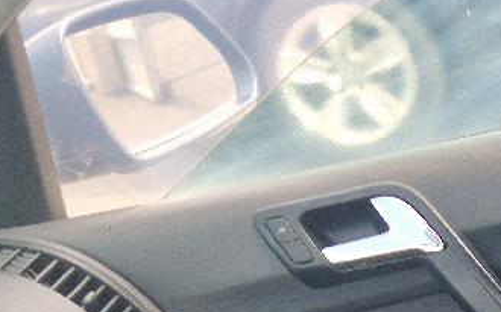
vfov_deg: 8.9
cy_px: 760
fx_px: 1815
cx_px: 846
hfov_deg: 14.2
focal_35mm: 133
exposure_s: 1/169
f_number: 1.8
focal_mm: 5.4
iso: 50
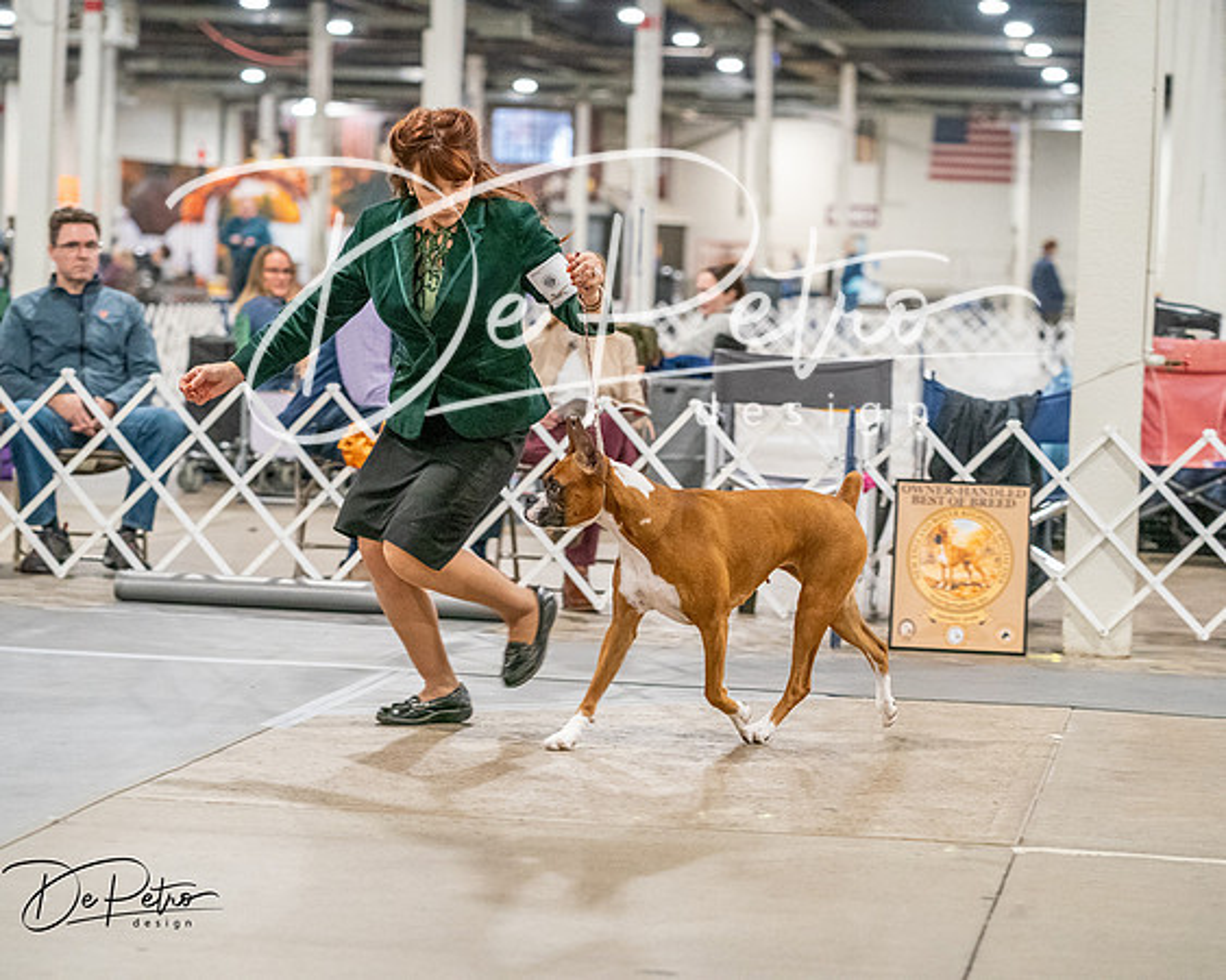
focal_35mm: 113
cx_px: 613
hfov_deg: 17.1
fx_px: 4085
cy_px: 490
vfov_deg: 13.7
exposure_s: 1/250
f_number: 3.5
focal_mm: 100
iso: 6400
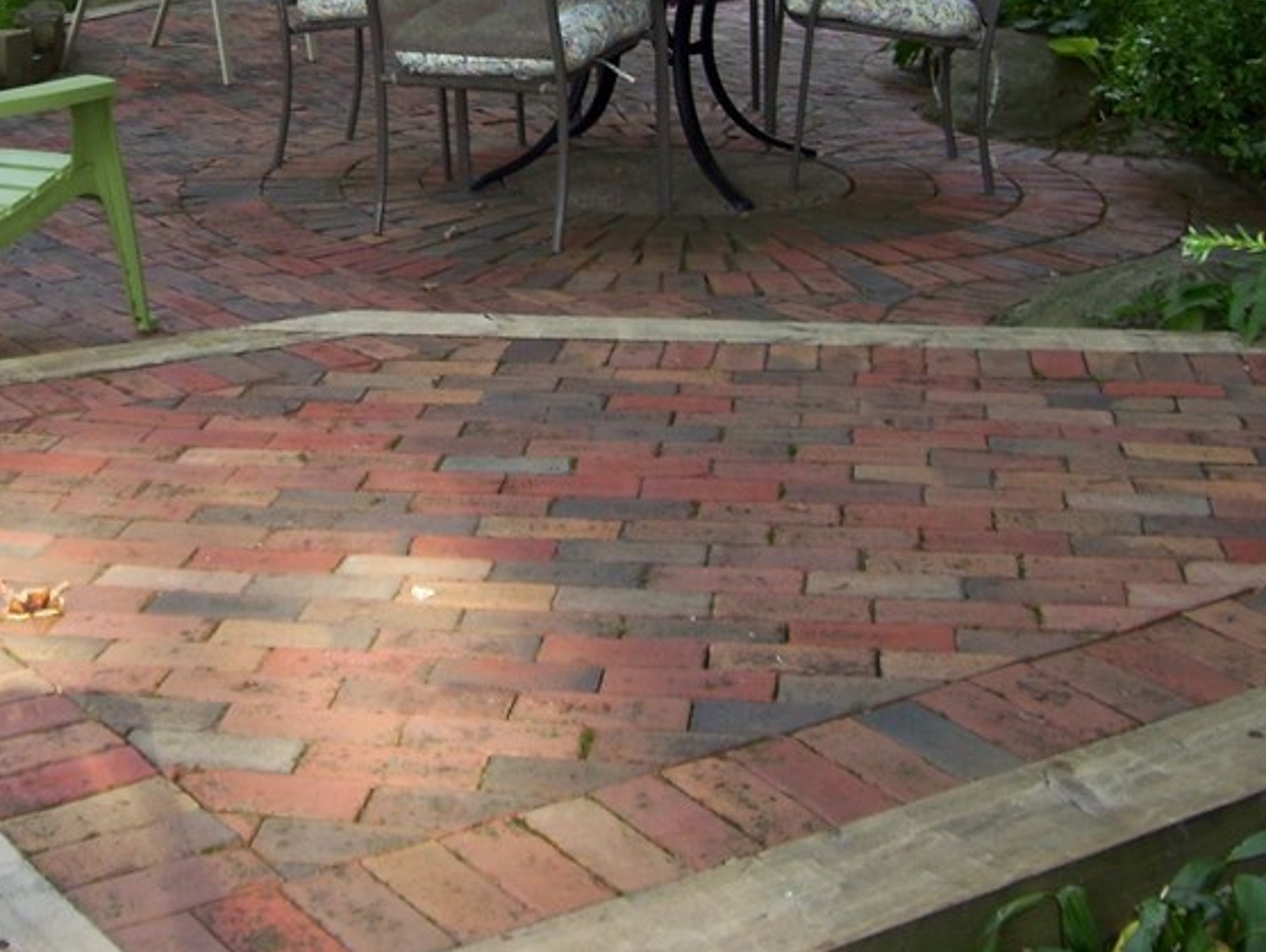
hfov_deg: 29.1
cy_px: 122
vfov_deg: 21.9
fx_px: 2416
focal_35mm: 66
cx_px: 386
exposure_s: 1/60
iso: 80
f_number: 2.7
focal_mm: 6
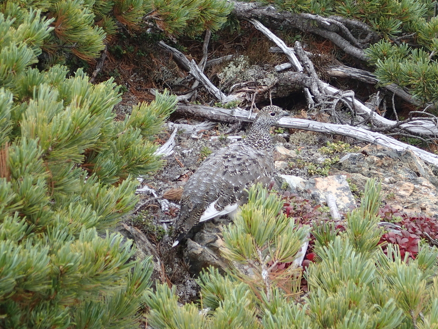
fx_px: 1392
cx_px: 247
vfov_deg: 13.5
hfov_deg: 17.9
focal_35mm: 110
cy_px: 146
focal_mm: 16.48
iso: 200
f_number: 4.7
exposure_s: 1/160
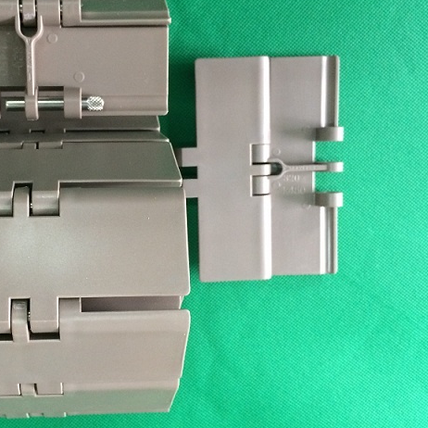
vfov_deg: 37.5
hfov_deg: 36.6
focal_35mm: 45
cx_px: 105
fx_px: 629
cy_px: 203
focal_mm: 4.12
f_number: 2.2
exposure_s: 1/33
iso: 320
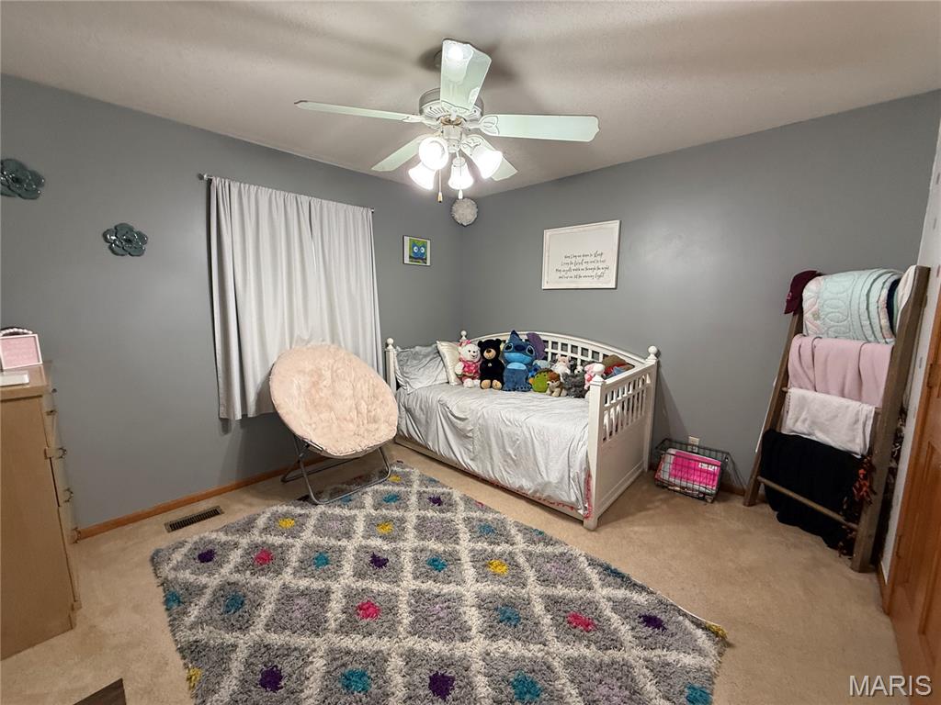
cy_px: 352
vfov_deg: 85.7
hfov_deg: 102.1
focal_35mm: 14
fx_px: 381
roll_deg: +0.2
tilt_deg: -7.8
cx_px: 470
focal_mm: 2.22
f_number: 2.2
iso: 250
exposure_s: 1/60
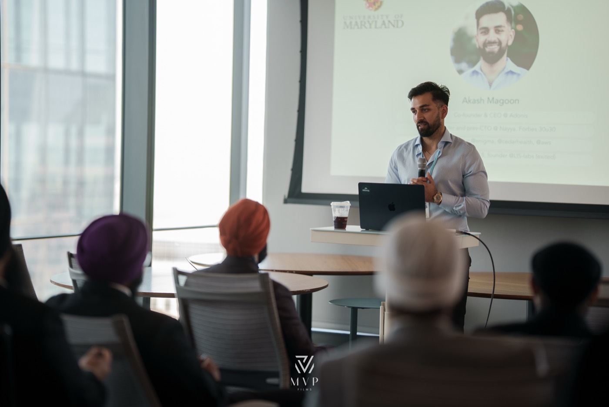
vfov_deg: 16.1
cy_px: 204
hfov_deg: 23.9
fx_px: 1439
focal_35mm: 85
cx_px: 304
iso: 100
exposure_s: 1/200
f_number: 1.4
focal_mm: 85
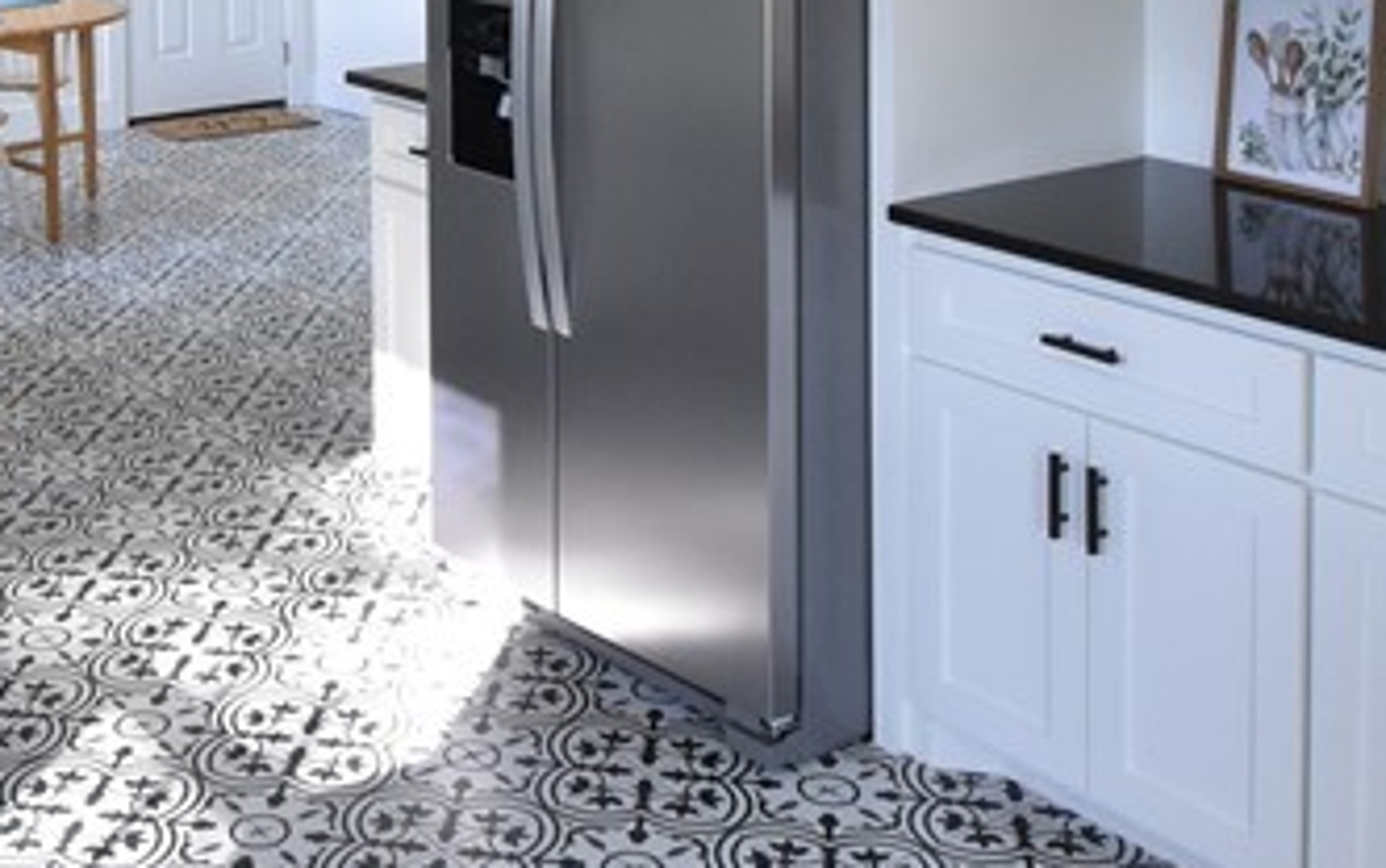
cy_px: -184
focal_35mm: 50
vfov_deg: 23.6
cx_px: 355
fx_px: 1890
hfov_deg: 39.3
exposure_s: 1/160
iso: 1600
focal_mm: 10
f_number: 7.1
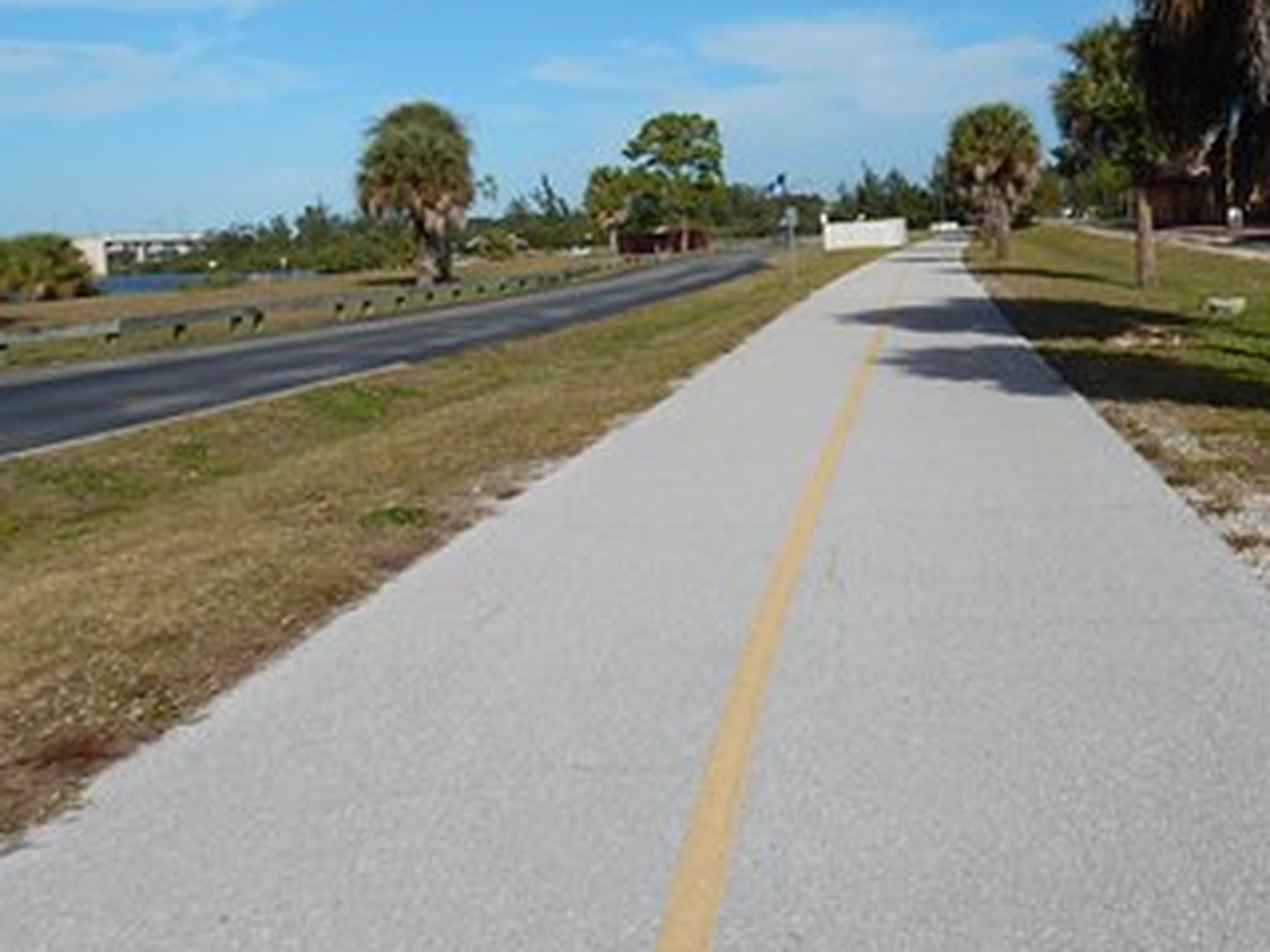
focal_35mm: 36
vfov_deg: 39.0
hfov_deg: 50.4
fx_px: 1321
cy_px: 286
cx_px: 845
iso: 125
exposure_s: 1/400
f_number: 8.2
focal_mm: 4.3
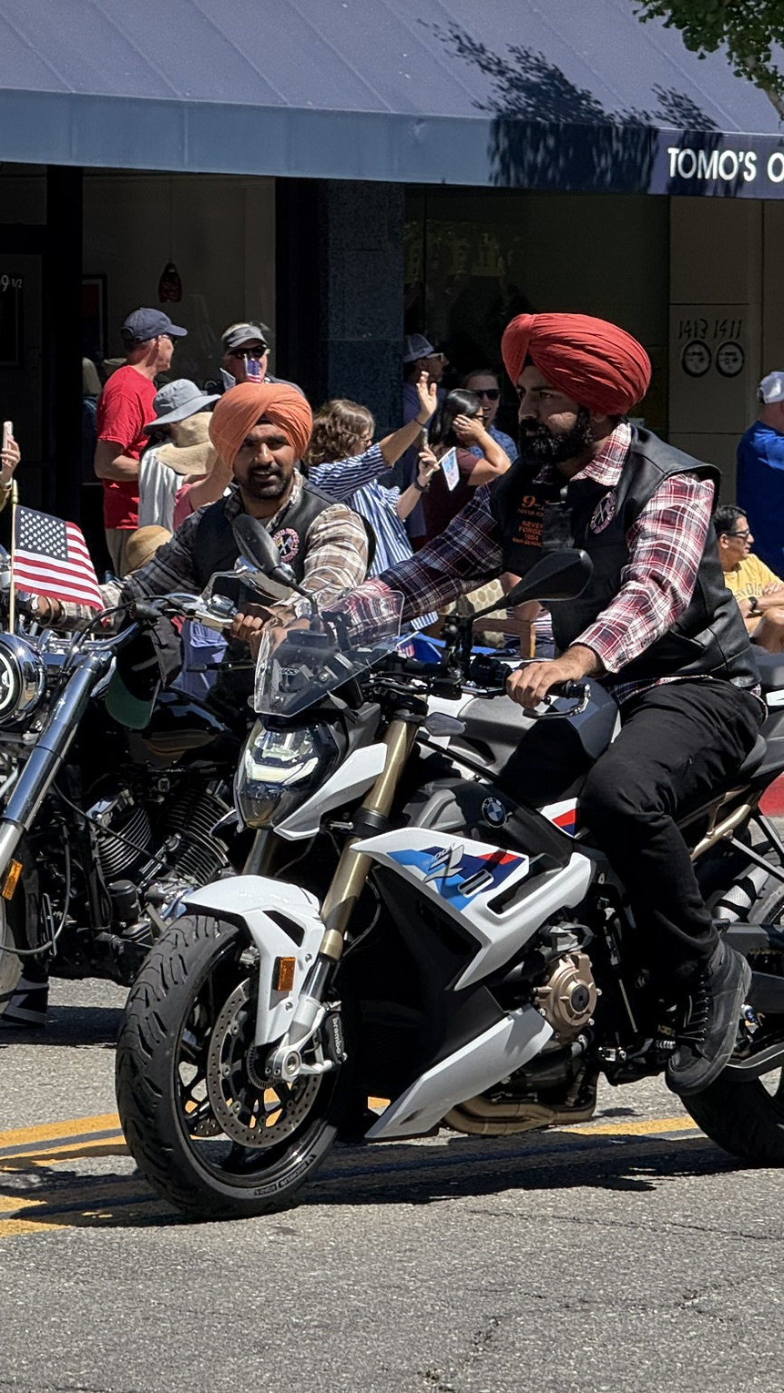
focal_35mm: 175
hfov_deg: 6.9
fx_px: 6465
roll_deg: -0.9
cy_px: 695
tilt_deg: -2.5
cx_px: 377
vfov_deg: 12.3
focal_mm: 15.66
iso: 64
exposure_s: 1/743
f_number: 2.8
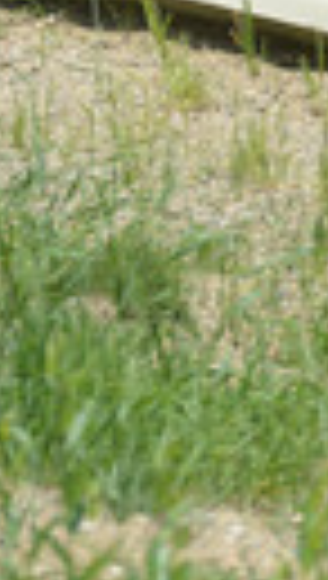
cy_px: 142
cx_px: 872
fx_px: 9758
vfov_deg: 3.4
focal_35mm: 634
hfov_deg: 1.9
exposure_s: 1/640
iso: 200
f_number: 6.3
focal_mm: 195
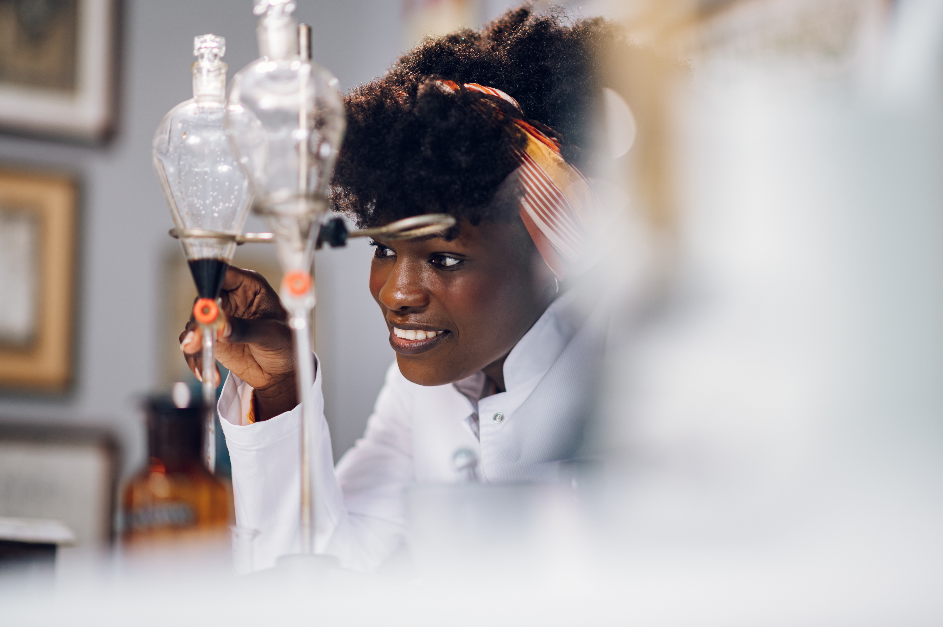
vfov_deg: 16.1
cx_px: 472
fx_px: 2225
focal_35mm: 85
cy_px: 314
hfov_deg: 23.9
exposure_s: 1/250
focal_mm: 85
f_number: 1.4
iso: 200
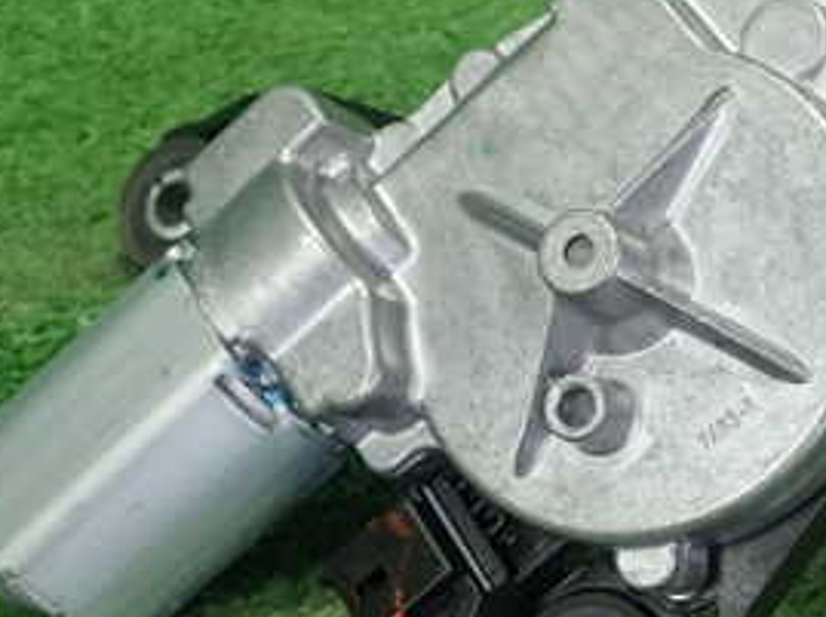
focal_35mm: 67
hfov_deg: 28.7
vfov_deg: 21.9
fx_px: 1597
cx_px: 580
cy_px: 328
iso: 200
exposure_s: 1/125
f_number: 2.3
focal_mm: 5.5
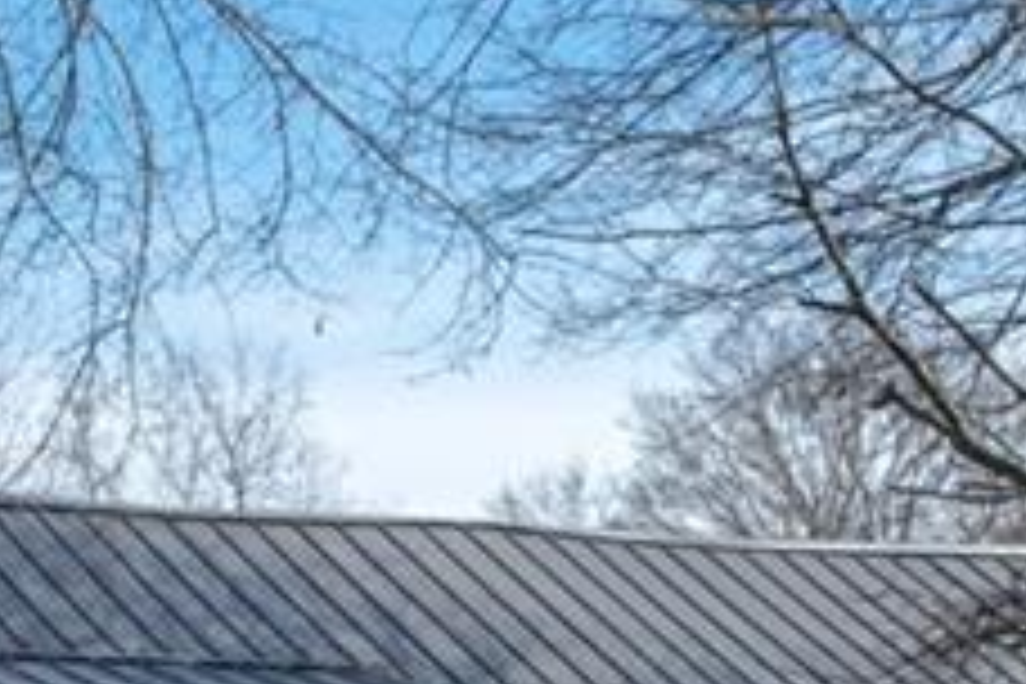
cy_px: 947
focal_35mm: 157
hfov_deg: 13.0
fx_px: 4474
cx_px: 126
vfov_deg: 8.6
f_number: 8
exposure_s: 1/320
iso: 100
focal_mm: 35
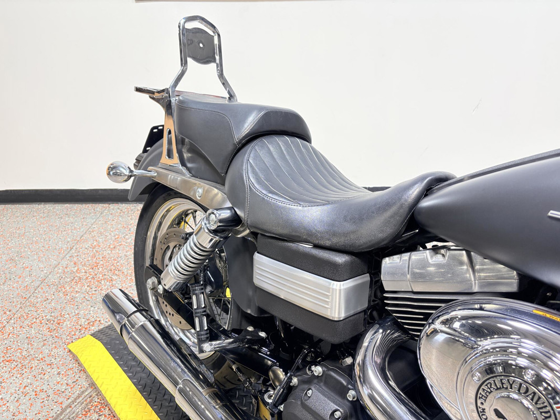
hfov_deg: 67.3
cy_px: 210
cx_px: 280
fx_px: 421
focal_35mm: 26
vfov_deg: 53.1
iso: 50
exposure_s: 1/120
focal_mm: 5.96
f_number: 1.6
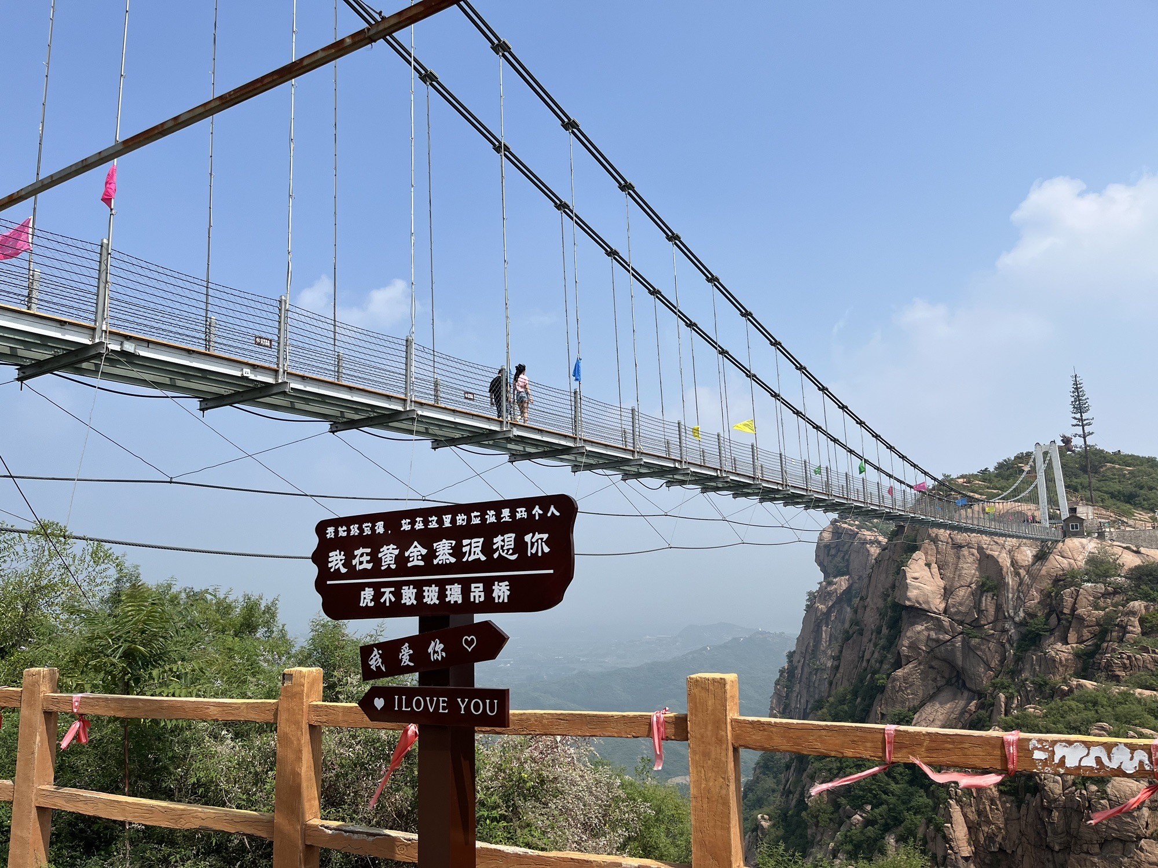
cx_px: 579
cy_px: 434
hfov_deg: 67.3
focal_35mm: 26
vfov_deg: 53.1
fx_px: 870
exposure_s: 1/5076
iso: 50
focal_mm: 5.1
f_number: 1.6
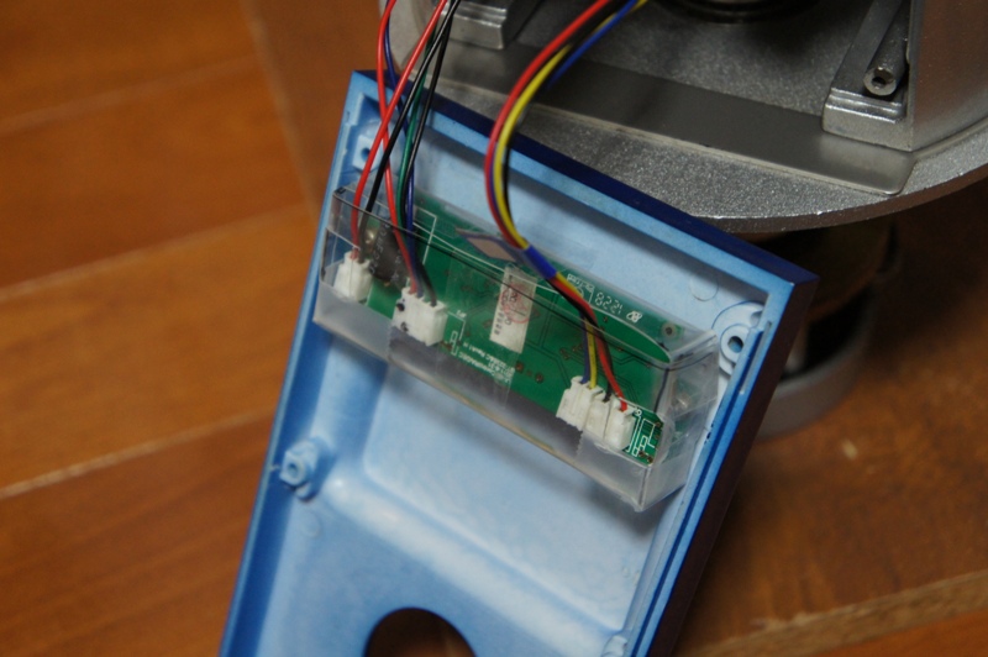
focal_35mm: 68
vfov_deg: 20.1
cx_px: 494
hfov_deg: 29.9
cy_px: 328
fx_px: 1851
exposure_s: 1/40
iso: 1600
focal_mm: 45
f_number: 5
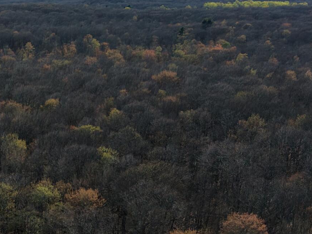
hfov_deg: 22.5
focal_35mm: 83
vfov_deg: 17.0
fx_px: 748
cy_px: 282
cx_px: -14
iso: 400
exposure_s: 1/1600
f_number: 1.8
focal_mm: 8.67
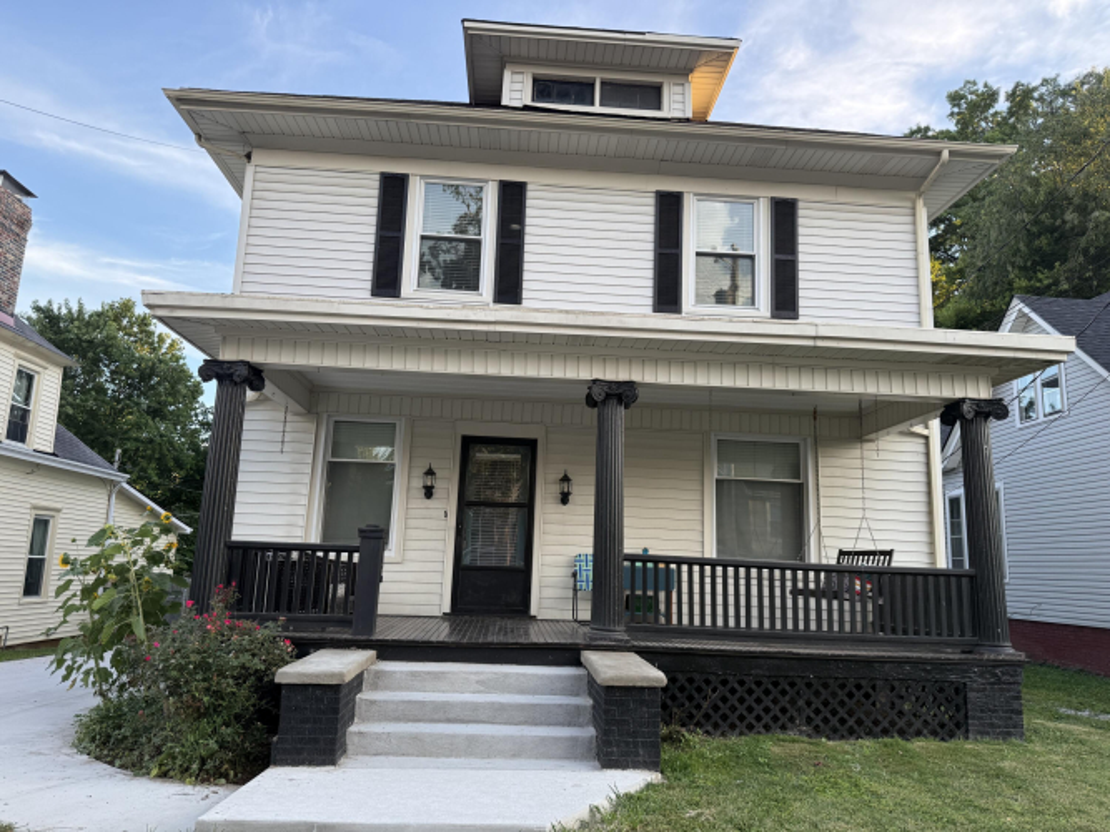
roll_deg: -1.8
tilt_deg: +10.7
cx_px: 555
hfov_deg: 71.6
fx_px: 769
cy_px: 416
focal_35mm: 24
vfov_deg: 56.8
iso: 100
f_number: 1.78
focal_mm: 6.76
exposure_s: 1/395
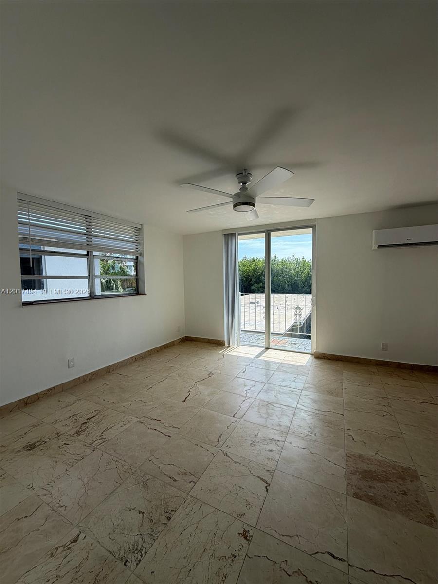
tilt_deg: -1.7
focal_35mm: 14
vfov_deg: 102.1
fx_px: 236
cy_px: 292
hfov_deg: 85.7
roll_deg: +1.6
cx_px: 219
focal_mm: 2.22
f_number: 2.2
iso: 50
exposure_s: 1/502
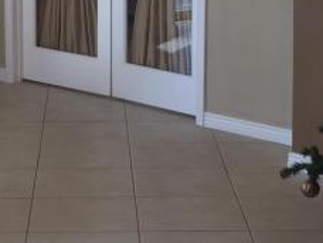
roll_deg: -0.6
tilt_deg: -4.2
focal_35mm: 130
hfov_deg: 15.2
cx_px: 137
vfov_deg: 11.2
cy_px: -63
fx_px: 1213
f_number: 2.2
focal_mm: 4.15
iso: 32
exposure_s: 1/60
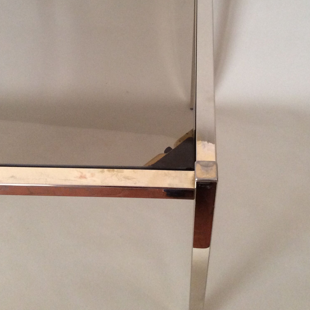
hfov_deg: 34.7
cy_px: 117
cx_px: 162
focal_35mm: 49
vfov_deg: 34.5
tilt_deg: -49.3
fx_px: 496
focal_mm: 3.3
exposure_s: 1/25
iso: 160
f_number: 2.4
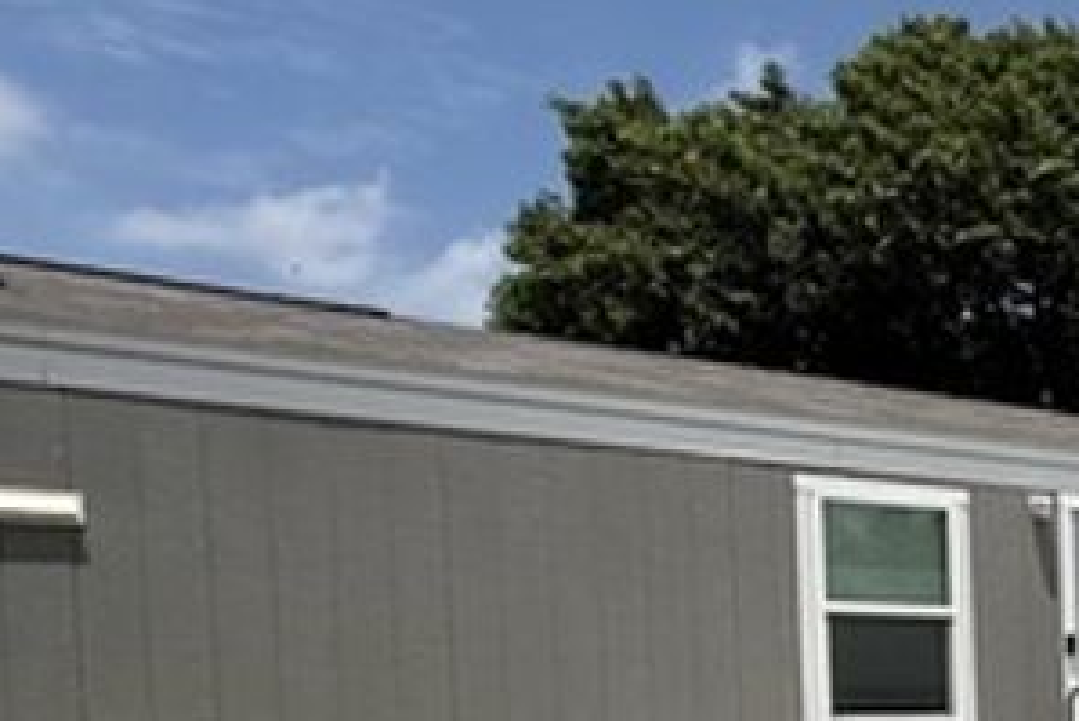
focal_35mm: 50
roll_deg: +1.6
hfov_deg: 23.9
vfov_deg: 25.5
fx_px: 1499
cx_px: 1843
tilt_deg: -1.3
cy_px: 750
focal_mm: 2.22
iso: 50
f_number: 2.2
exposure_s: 1/5155
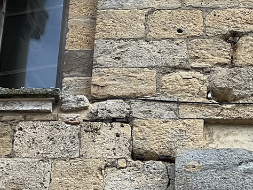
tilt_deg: +44.2
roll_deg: -0.3
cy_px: 18
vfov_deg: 5.7
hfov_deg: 7.6
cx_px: 226
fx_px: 1899
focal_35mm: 260
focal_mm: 9
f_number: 2.8
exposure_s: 1/191
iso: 32
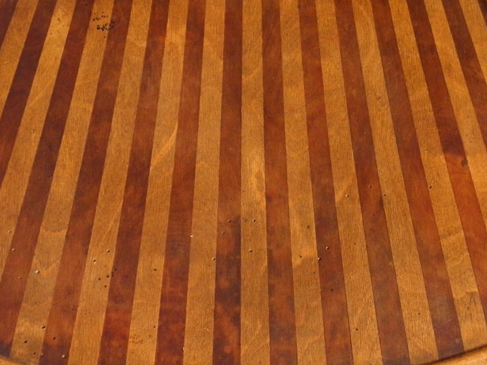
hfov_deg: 29.0
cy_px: 160
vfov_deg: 21.9
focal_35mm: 67
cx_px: 266
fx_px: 943
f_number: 3.7
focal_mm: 6.8
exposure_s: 1/13
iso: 200
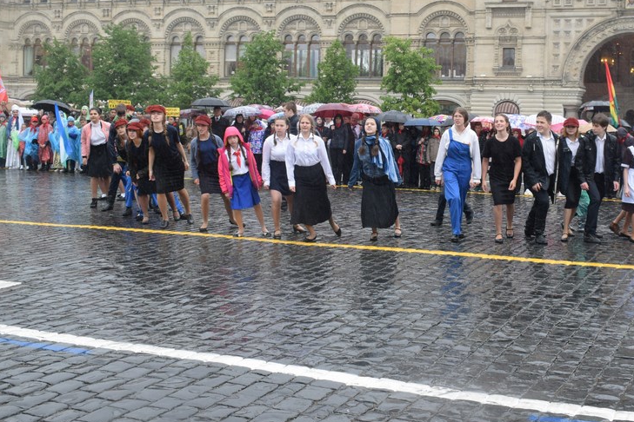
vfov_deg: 25.5
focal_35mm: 53
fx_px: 928
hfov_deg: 37.5
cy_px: 146
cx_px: 387
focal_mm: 25
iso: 400
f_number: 7.1
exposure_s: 1/200
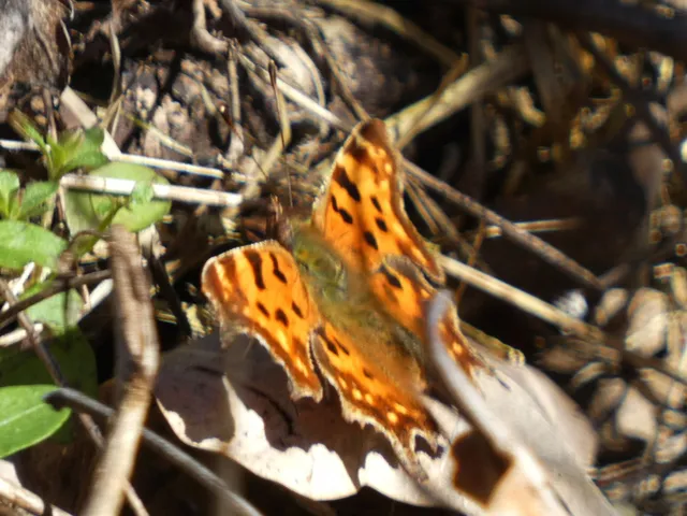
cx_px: 344
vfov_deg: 1.2
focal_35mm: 1200
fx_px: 23816
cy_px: 258
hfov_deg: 1.7
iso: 125
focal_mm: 215
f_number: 5.9
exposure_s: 1/125
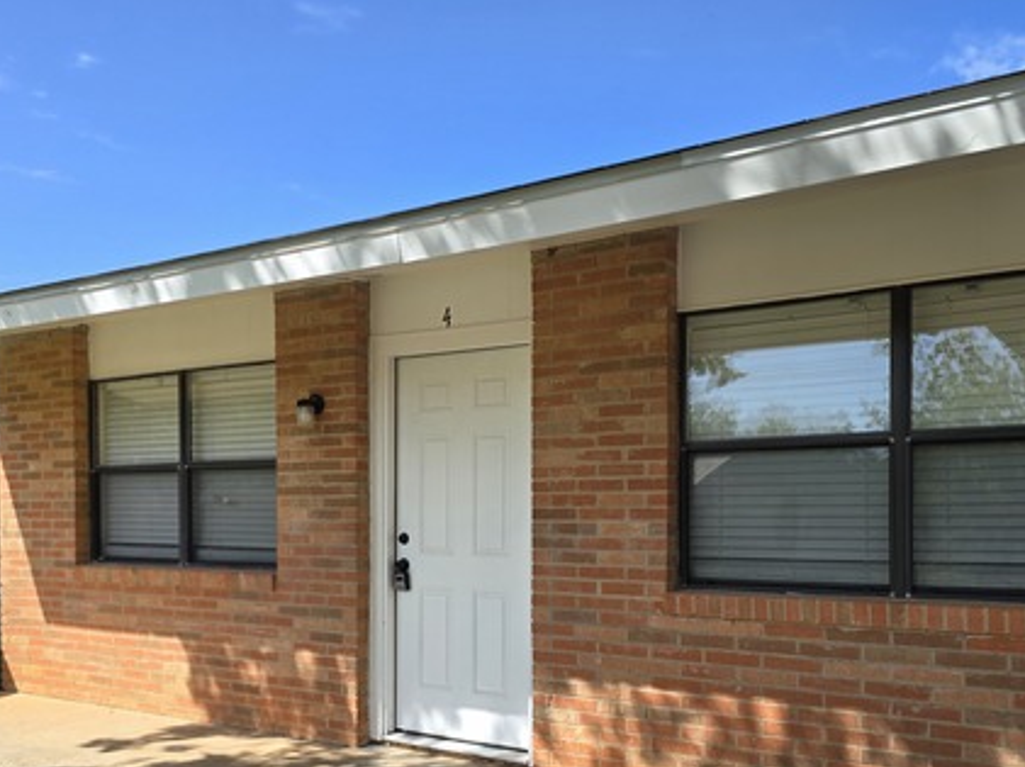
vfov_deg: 39.9
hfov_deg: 52.6
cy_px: 543
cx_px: 485
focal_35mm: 35
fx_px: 1035
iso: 12
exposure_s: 1/477
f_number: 1.7
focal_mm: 6.3
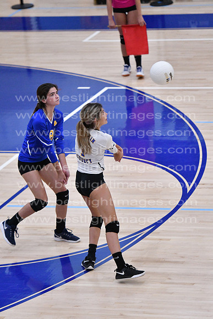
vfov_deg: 9.8
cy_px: 160
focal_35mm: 210
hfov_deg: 6.5
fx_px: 1862
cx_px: 106
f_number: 3.2
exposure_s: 1/1250
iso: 6400
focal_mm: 140
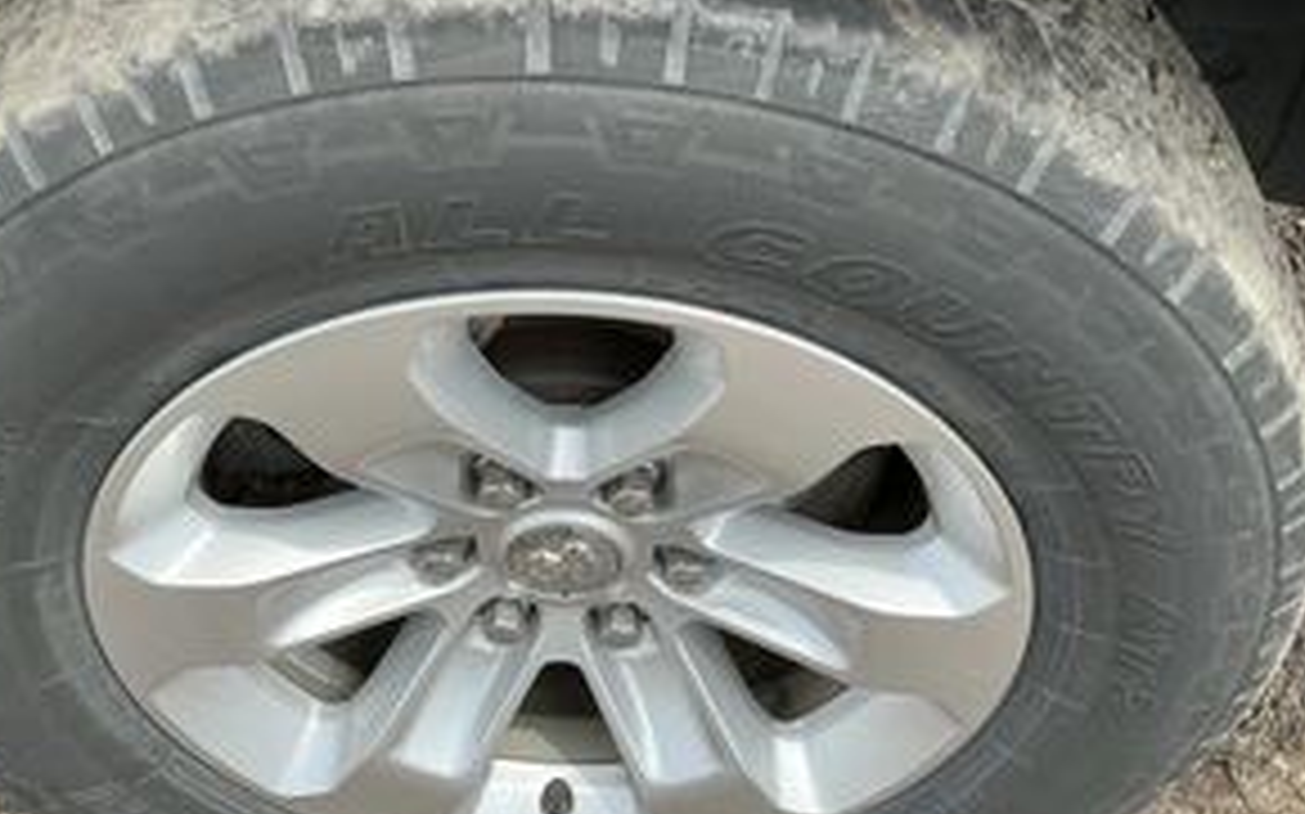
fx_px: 1458
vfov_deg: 31.2
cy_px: 409
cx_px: 616
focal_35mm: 41
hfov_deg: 48.2
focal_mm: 3
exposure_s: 1/367
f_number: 1.8
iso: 25
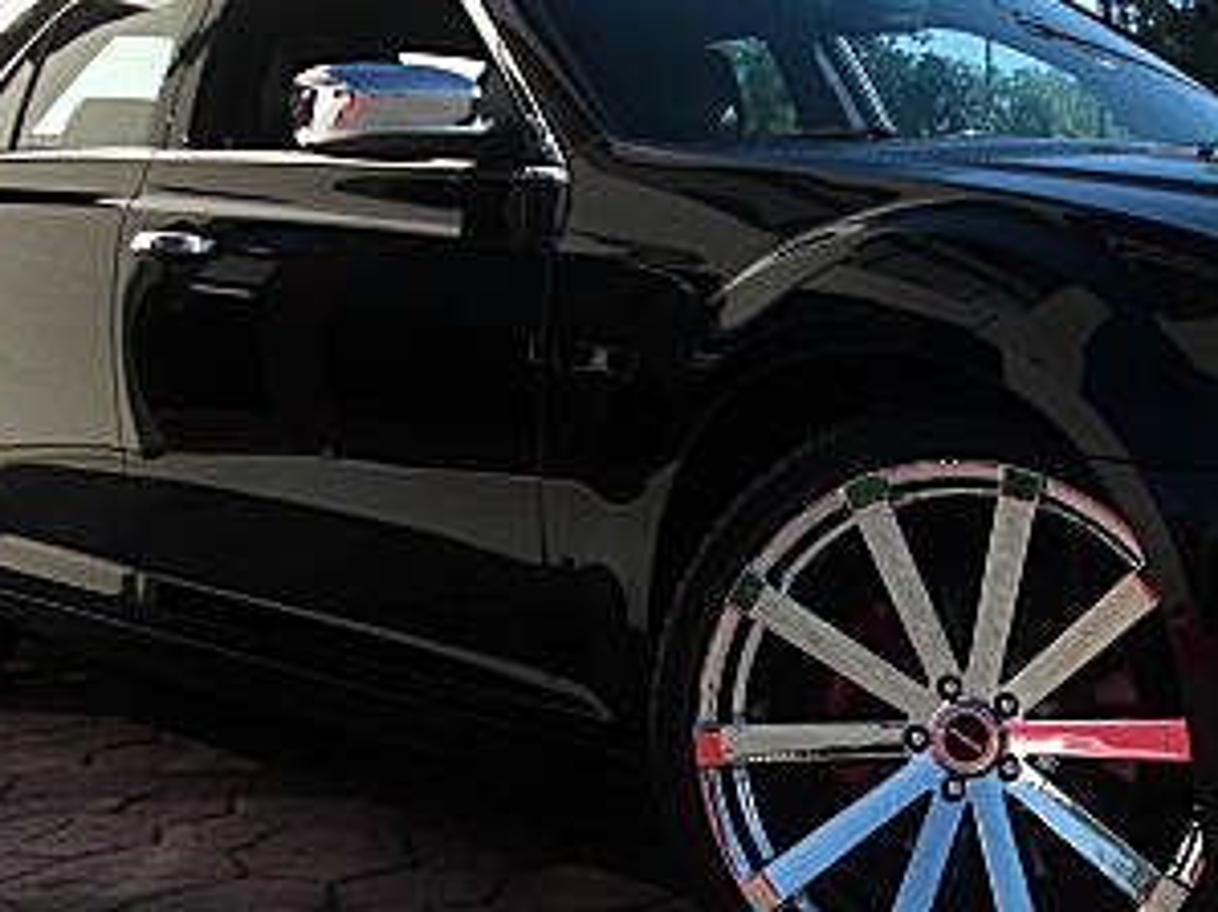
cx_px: 933
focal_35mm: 77
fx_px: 2708
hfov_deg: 25.0
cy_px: 717
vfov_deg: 19.0
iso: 50
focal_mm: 6.3
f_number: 2.8
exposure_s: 1/400
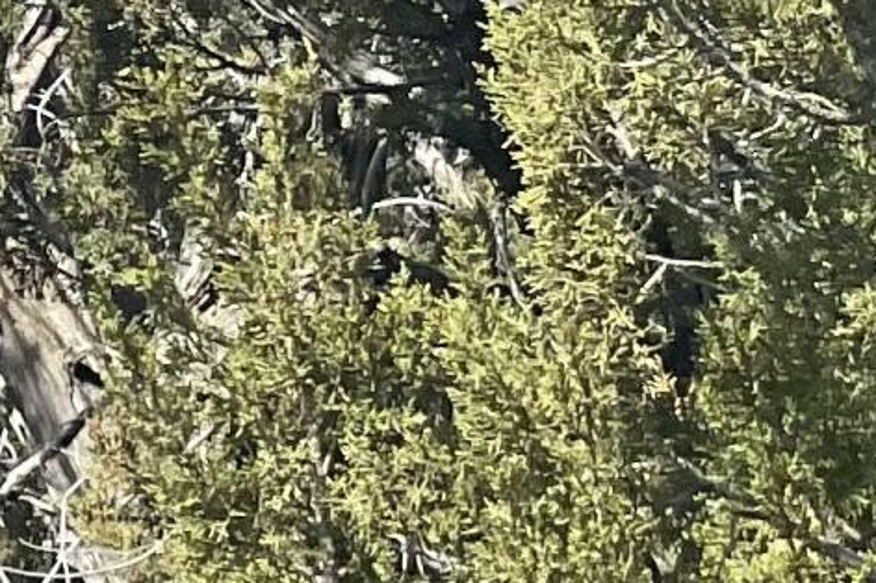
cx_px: -1065
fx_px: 8365
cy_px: -1482
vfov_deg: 3.8
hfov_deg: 5.8
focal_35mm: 344
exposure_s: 1/1653
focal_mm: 6
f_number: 2
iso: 25
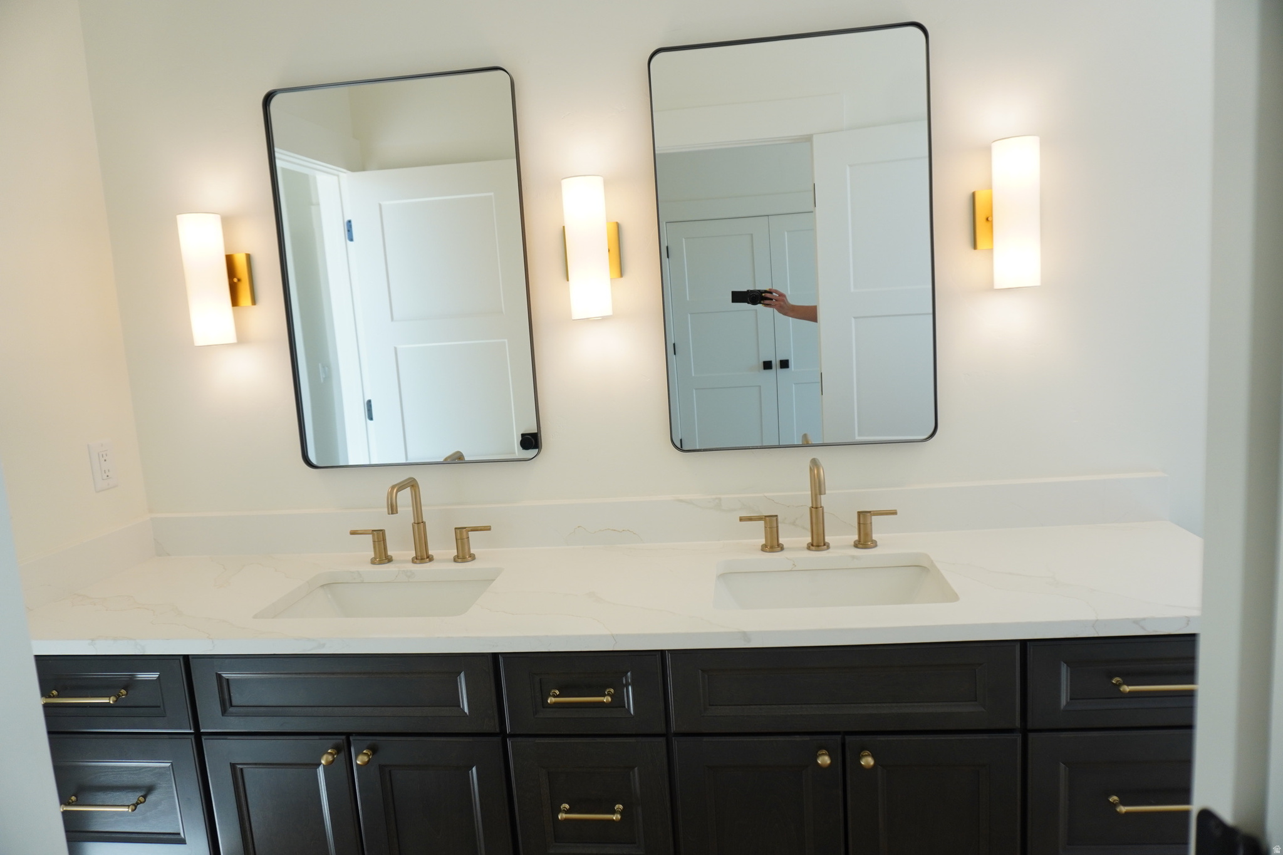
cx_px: 642
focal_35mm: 24
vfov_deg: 53.1
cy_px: 428
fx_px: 855
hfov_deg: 73.7
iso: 320
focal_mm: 16
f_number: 4
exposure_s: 1/160
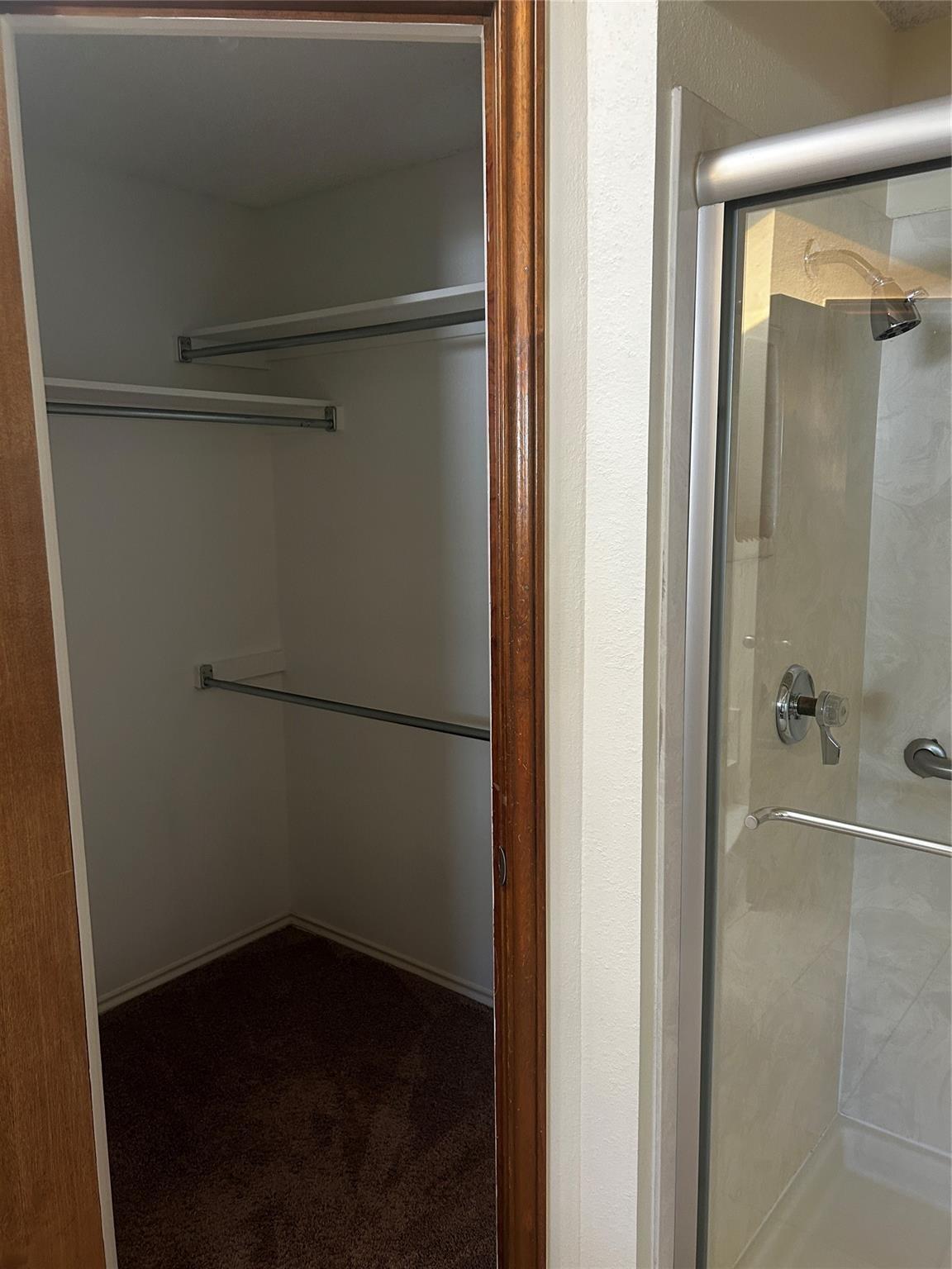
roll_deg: +0.8
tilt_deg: -9.5
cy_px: 634
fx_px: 953
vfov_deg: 67.3
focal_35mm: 26
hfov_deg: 53.1
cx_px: 476
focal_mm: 5.7
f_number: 1.5
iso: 160
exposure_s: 1/60
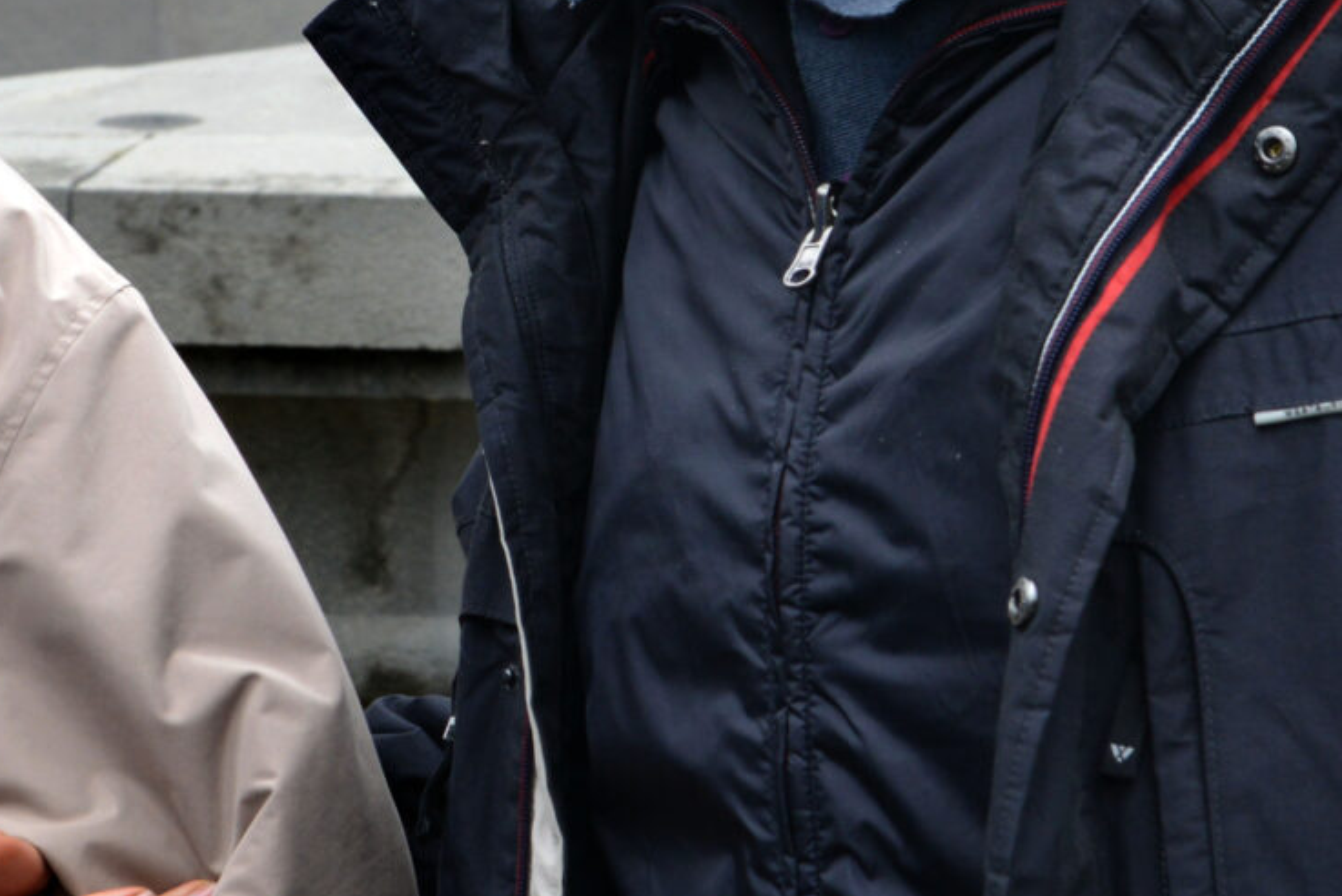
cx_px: 732
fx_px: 4922
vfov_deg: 10.3
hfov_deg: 15.5
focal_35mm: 132
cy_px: 32
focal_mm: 38
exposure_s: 1/320
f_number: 9
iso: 640
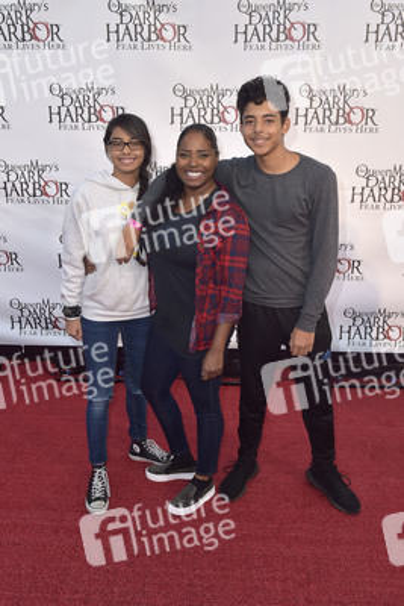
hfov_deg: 42.4
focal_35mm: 31
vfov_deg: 60.3
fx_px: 521
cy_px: 303
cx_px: 202
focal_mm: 31
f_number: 5.6
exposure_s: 1/250
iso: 250
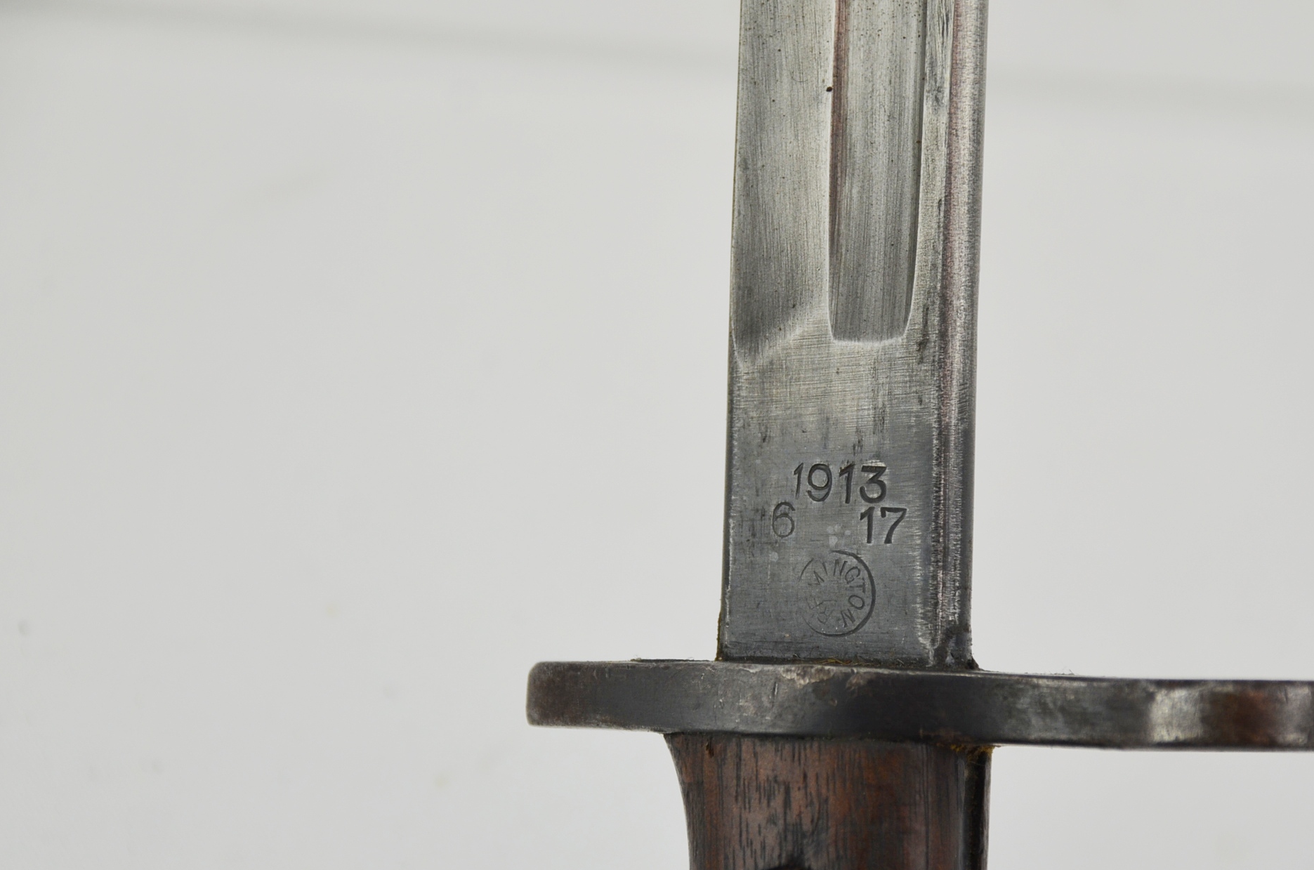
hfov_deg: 13.0
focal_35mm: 158
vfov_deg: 8.6
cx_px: 850
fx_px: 5755
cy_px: 528
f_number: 5.6
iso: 400
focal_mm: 80
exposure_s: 1/320
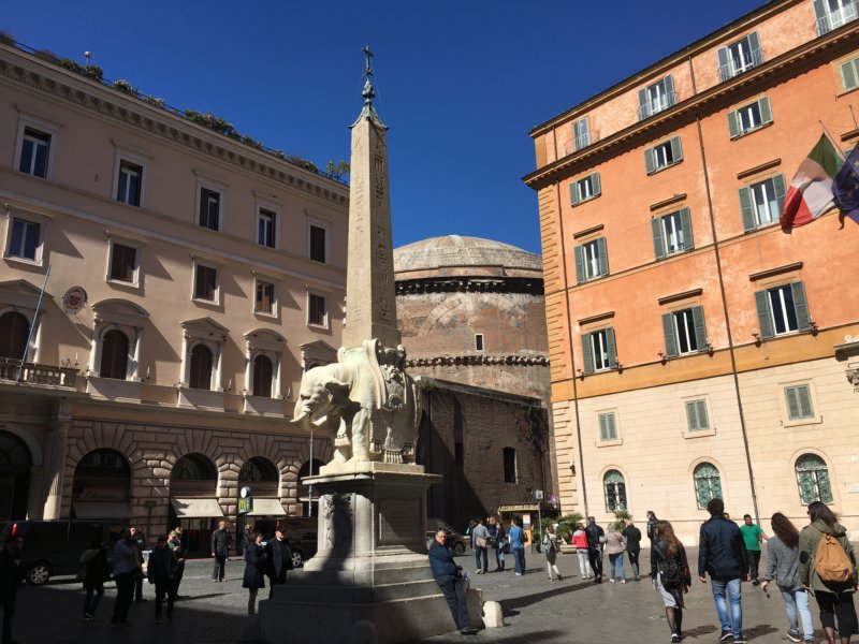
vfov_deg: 48.2
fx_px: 720
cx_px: 430
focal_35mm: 29
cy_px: 322
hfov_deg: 61.7
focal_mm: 4.15
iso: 25
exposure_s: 1/2198
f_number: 2.2
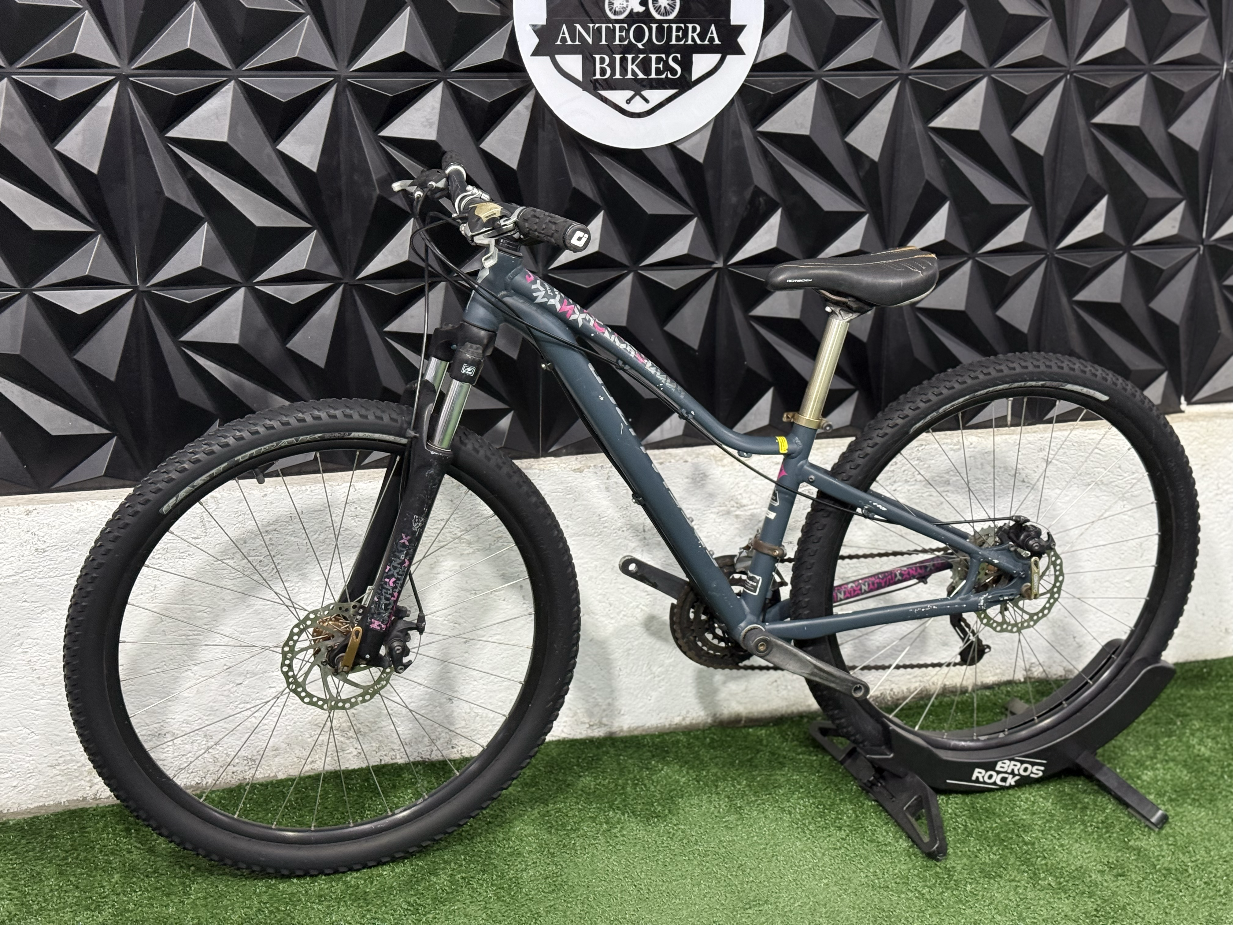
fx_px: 1710
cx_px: 616
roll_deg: -2.4
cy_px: 462
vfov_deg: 30.3
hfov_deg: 39.7
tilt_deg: -16.0
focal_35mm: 48
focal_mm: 6.76
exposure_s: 1/60
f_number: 1.78
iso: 200
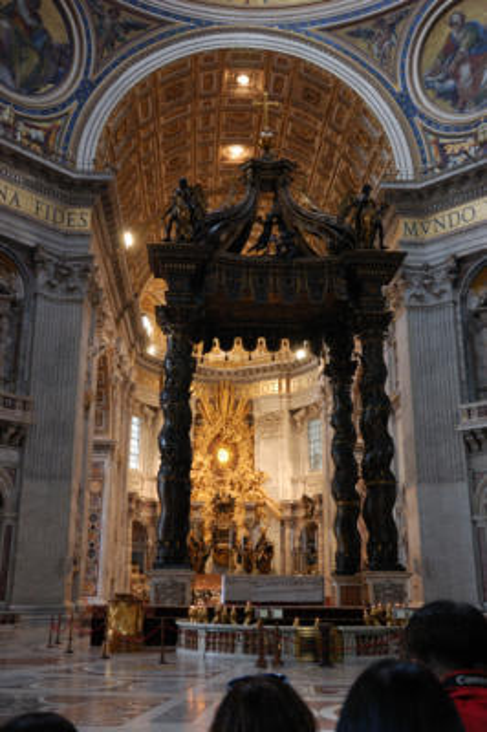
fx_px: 762
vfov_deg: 51.3
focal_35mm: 38
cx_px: 244
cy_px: 366
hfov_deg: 35.4
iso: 800
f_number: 4
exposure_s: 1/13
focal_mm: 25
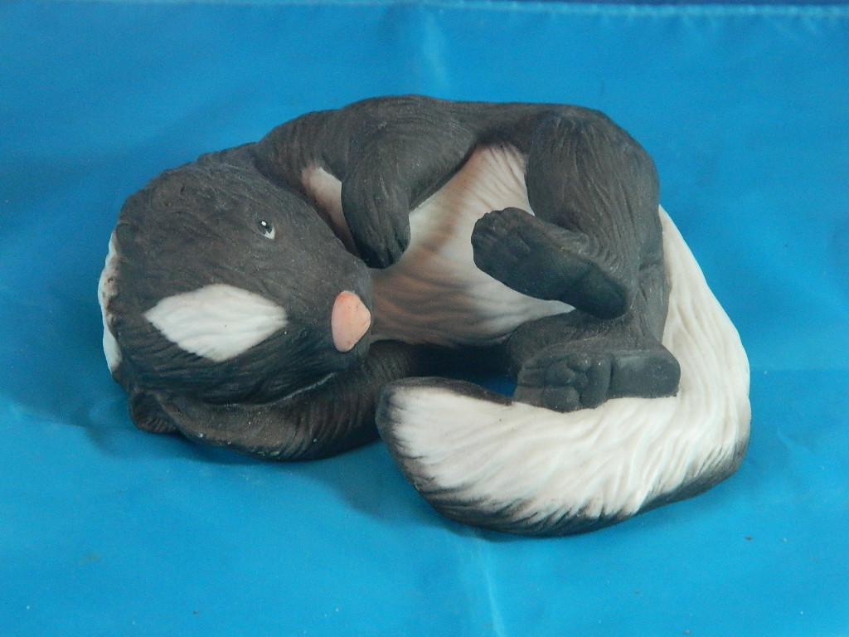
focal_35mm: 84
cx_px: 424
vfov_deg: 17.6
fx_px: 2060
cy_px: 318
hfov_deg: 23.3
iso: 400
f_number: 4.2
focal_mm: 15.1
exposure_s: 1/30
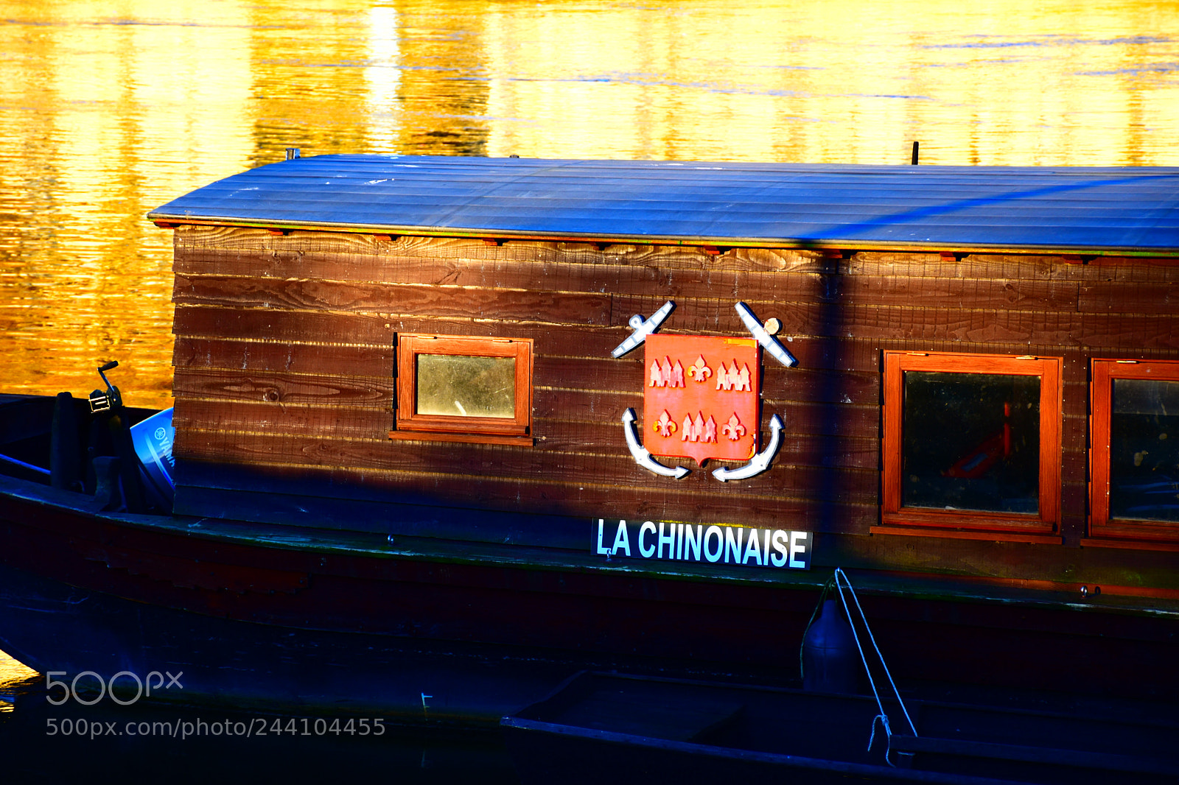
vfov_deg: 10.2
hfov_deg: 15.2
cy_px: 392
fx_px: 4420
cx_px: 590
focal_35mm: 135
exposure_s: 1/125
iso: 160
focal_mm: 90
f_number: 5.3
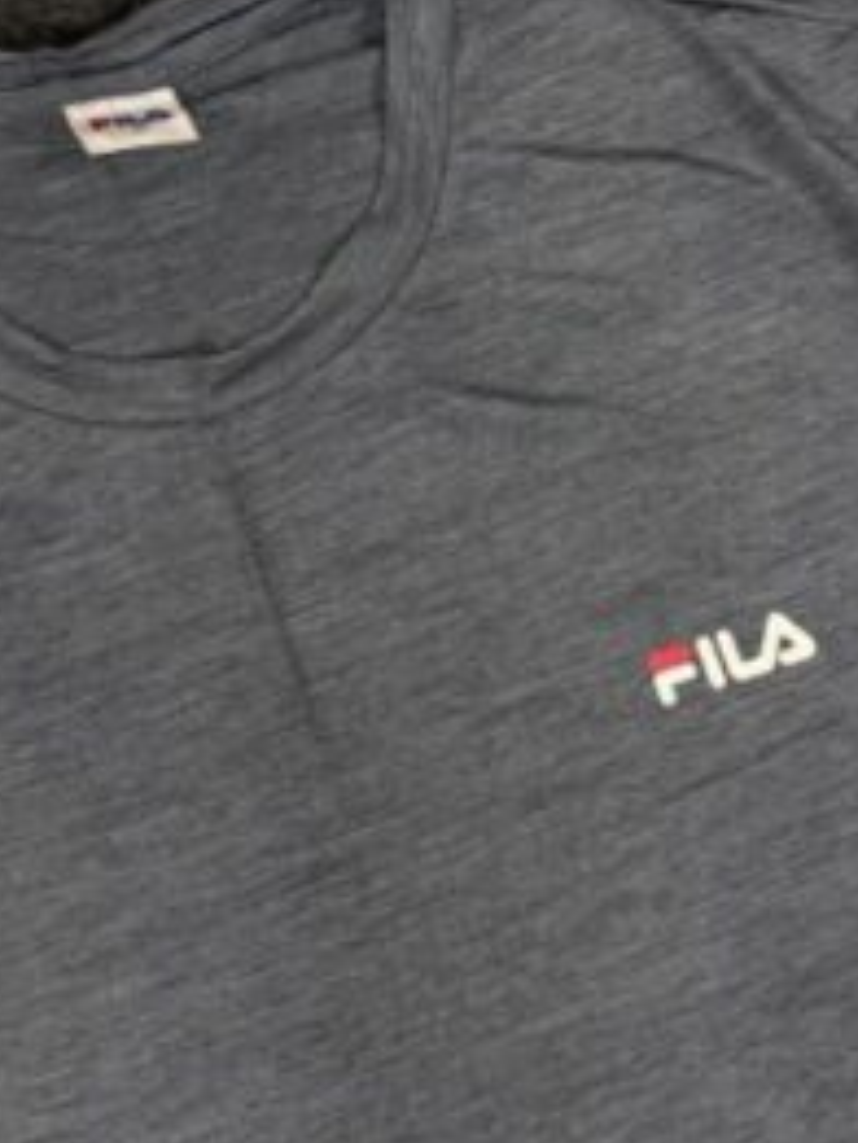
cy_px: 427
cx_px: 420
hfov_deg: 29.7
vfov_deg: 38.6
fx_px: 1618
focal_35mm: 49
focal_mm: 6.76
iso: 125
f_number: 1.78
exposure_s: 1/100
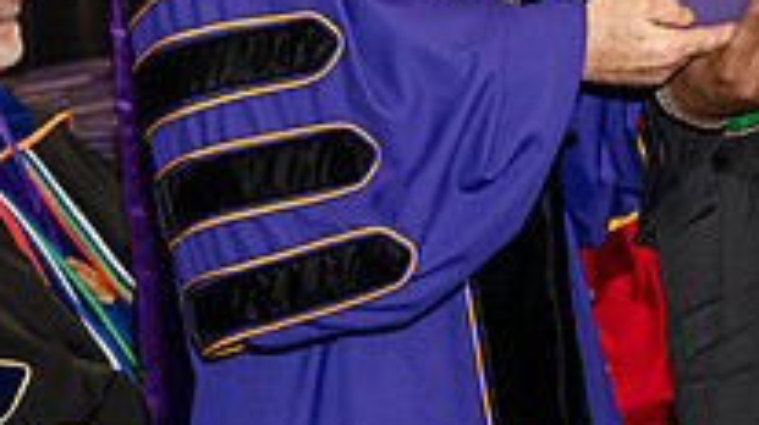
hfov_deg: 10.5
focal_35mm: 206
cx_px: 315
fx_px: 4142
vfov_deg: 5.8
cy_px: -251
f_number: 5
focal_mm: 70
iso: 2500
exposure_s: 1/200
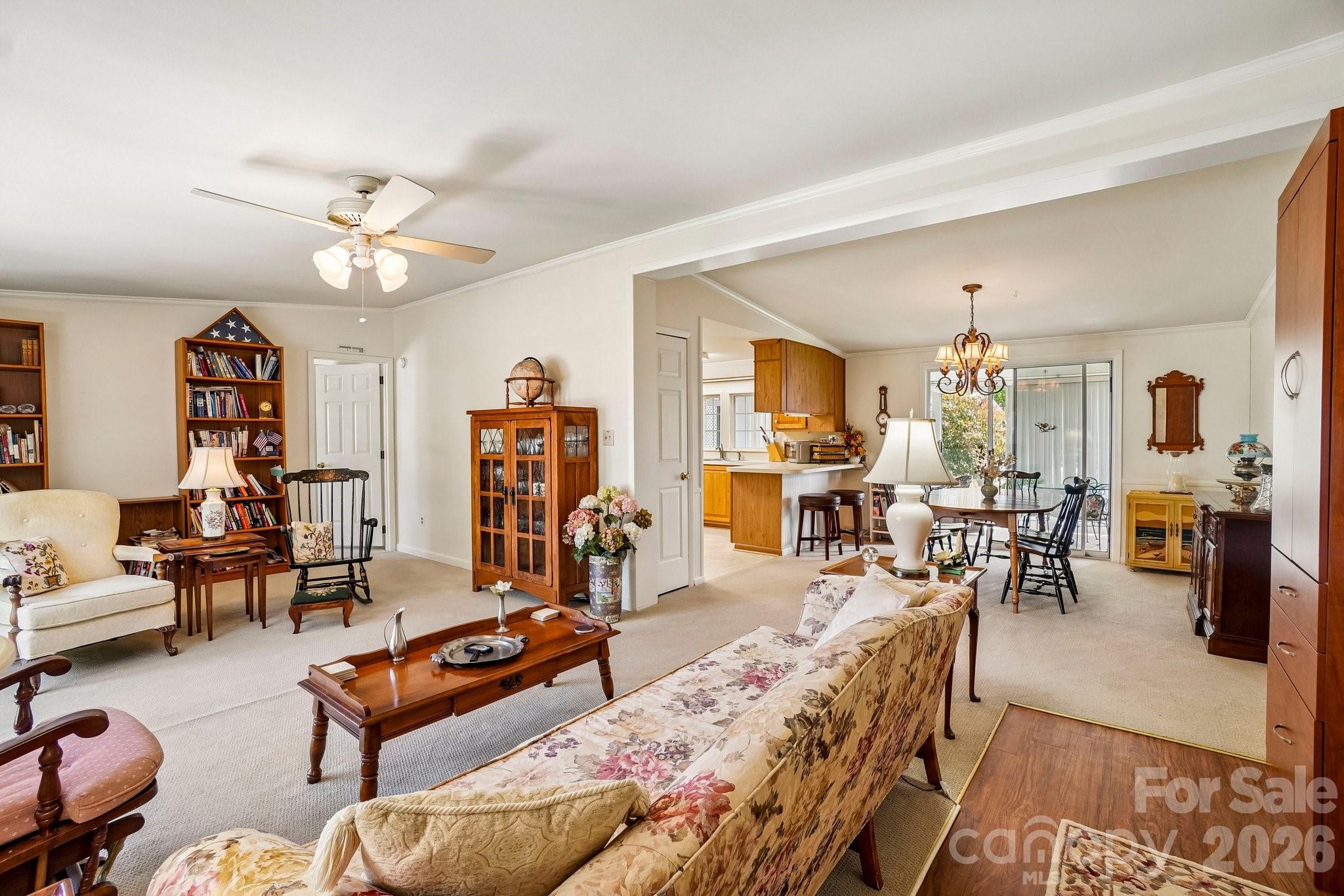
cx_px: 672
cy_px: 448
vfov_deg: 77.3
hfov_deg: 100.4
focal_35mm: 15
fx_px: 560
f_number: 8
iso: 400
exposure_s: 1/30
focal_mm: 10
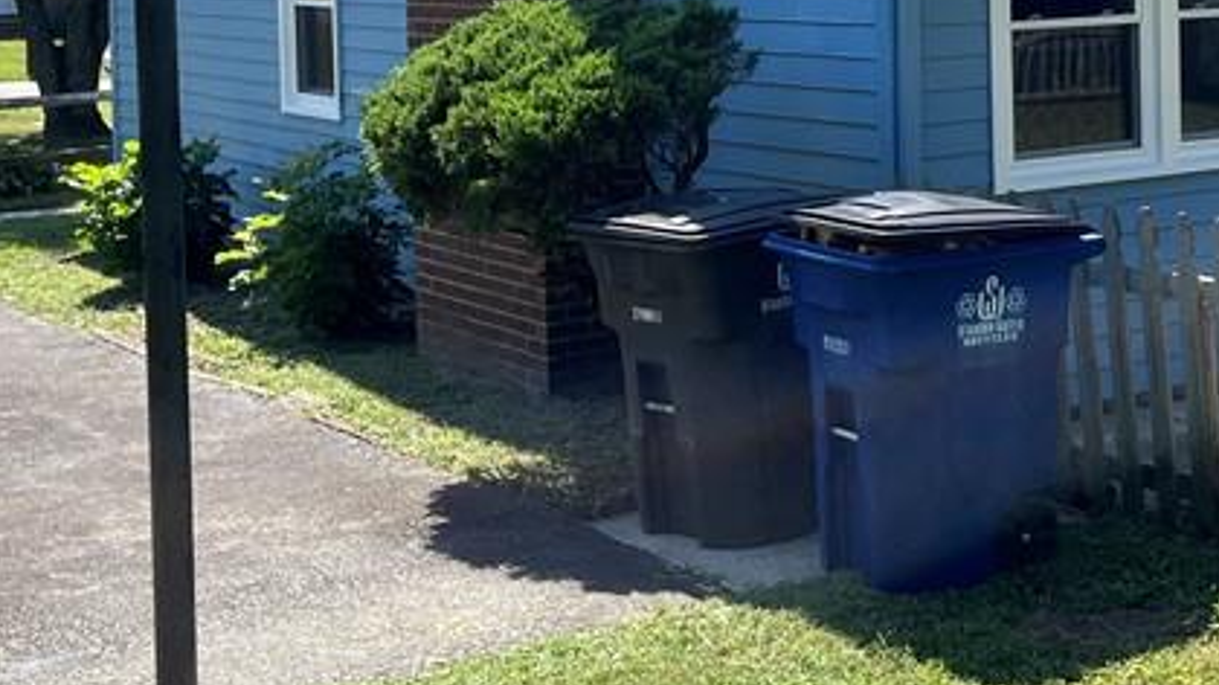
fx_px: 2230
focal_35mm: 69
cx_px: 1103
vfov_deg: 16.8
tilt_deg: -0.7
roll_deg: +0.6
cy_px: -93
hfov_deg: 29.3
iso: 50
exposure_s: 1/1776
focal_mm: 5.1
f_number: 1.6
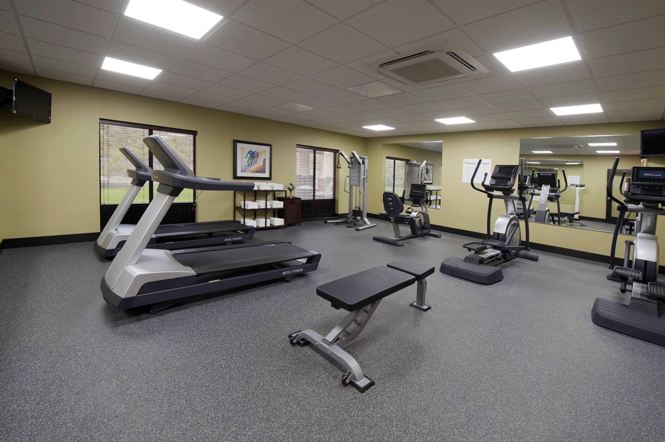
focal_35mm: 14
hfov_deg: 104.3
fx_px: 258
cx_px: 332
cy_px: 221
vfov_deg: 81.1
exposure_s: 1/40
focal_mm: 14
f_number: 8
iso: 200
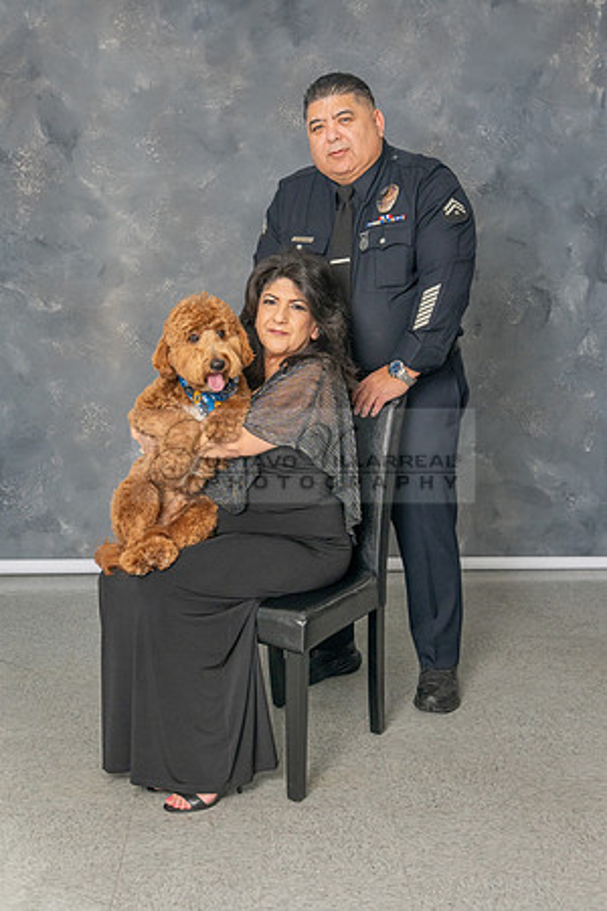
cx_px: 177
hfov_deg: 25.7
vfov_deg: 38.0
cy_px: 417
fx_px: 1320
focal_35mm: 52
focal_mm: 30
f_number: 6.3
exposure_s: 1/200
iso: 200
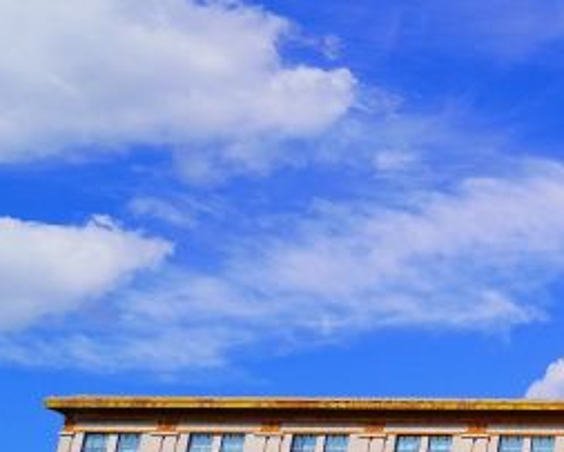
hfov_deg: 16.2
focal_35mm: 91
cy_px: 333
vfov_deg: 16.8
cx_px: 1135
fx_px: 1521
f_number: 8
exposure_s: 1/2000
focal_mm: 24
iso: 320
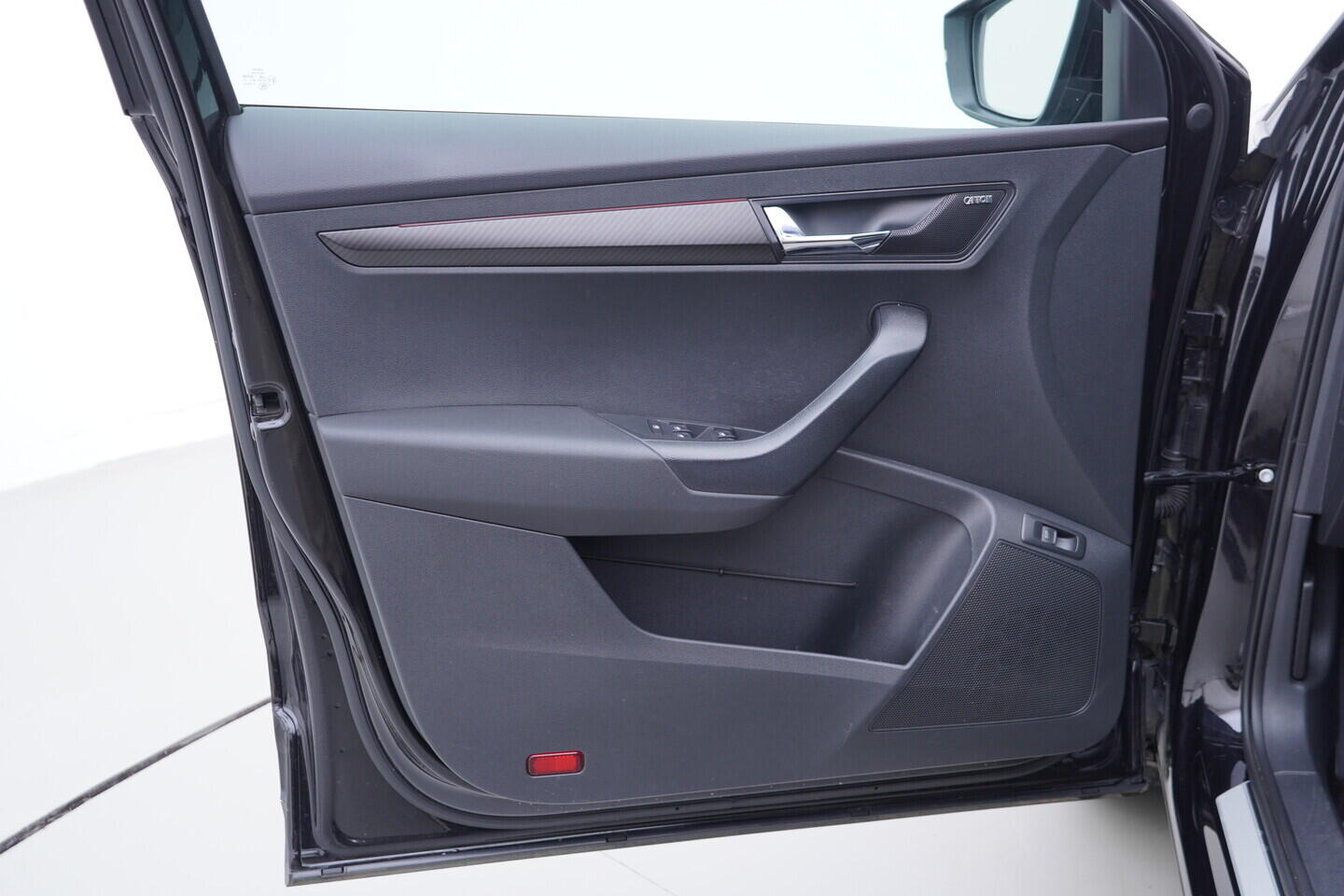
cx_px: 672
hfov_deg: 53.1
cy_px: 448
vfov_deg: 36.9
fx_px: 1344
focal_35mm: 36
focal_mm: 24
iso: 125
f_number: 2.8
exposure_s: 1/40
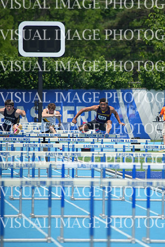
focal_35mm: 547
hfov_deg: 2.5
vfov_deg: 3.8
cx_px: 101
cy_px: 113
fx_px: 3757
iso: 400
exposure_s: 1/2000
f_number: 5.6
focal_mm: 400
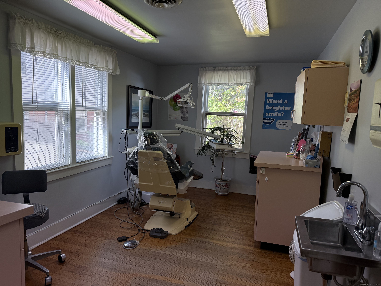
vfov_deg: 56.8
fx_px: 264
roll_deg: -2.2
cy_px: 143
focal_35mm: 24
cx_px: 190
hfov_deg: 71.6
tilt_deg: -6.9
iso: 160
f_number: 1.78
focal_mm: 6.76
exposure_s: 1/180
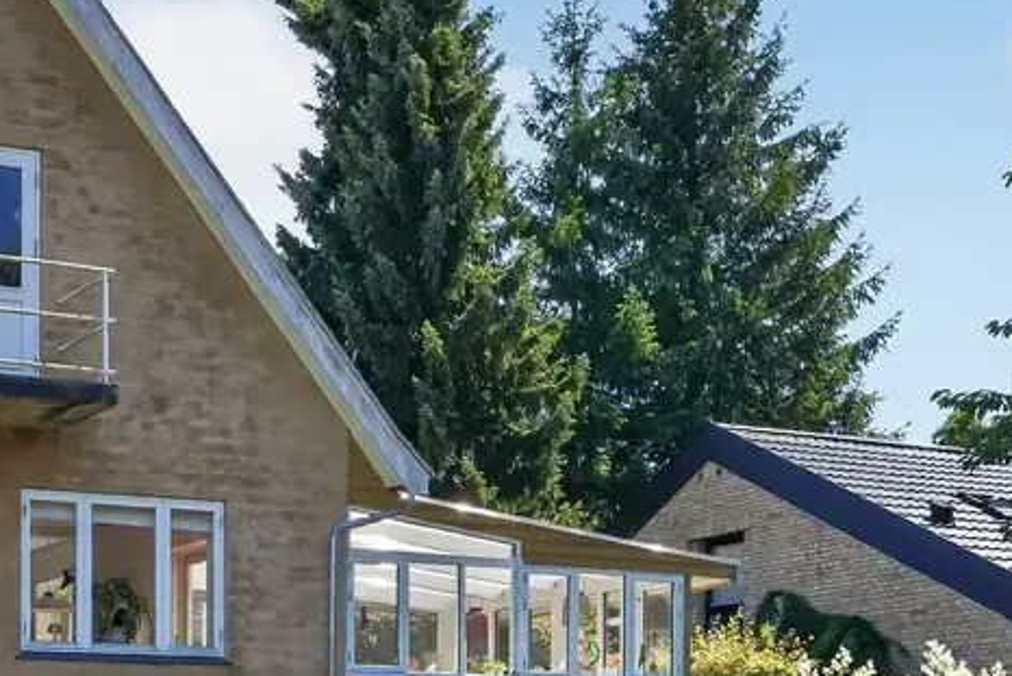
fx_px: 1912
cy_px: 787
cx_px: 50
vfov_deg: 19.0
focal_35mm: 68
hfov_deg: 28.2
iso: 1250
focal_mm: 22
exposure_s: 1/1250
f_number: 8
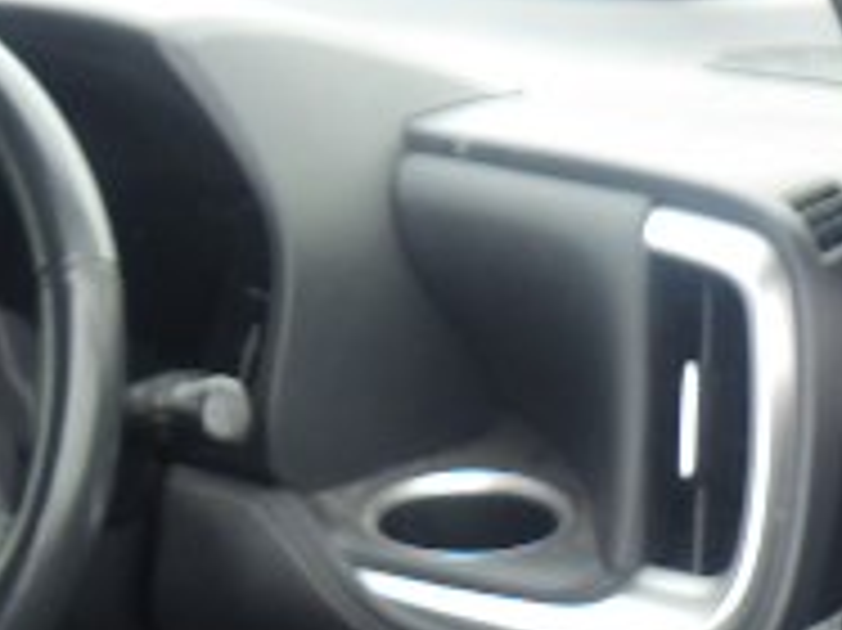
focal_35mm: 96
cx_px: -54
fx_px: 2334
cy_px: 612
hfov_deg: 19.7
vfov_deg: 15.1
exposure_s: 1/100
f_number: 3.5
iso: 125
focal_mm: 5
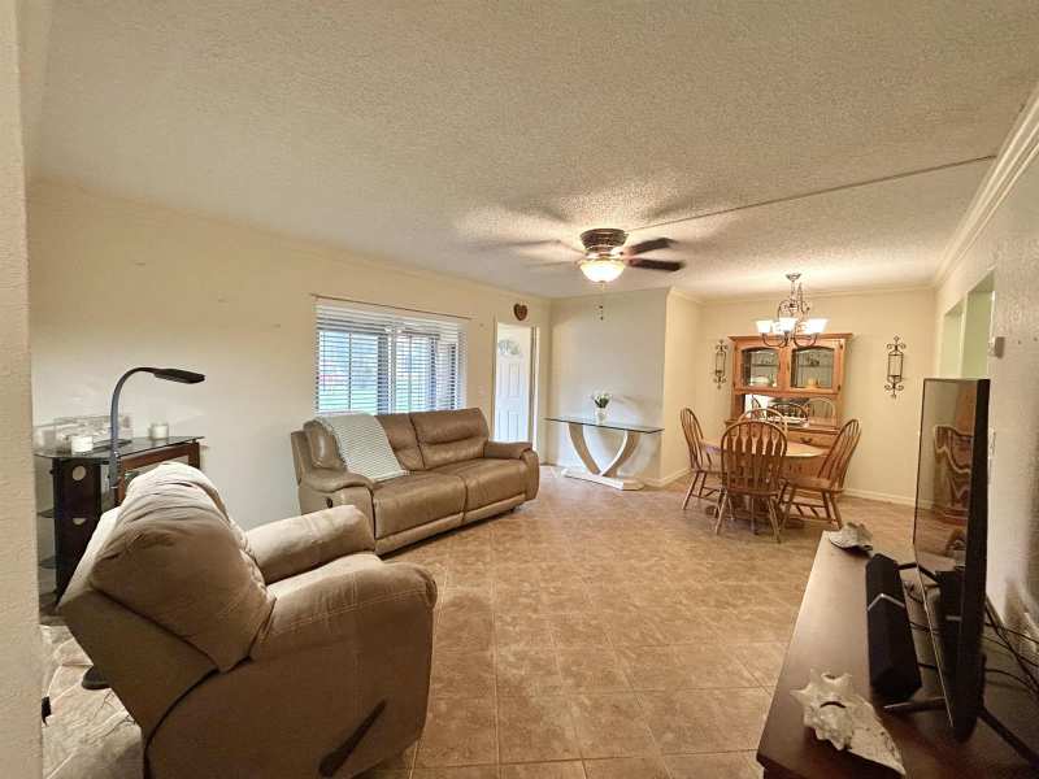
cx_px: 520
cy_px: 390
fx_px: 420
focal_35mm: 14
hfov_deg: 102.1
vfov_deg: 85.7
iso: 400
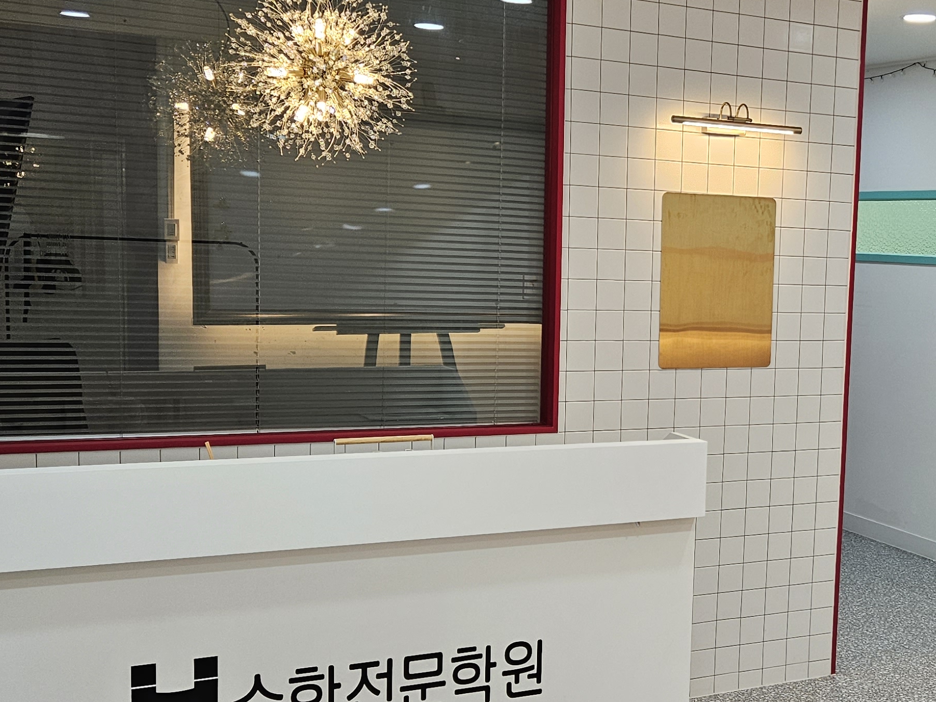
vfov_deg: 28.5
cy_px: 381
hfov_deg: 35.8
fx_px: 1379
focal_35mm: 51
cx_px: 795
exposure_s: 1/120
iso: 125
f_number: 1.8
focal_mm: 5.4
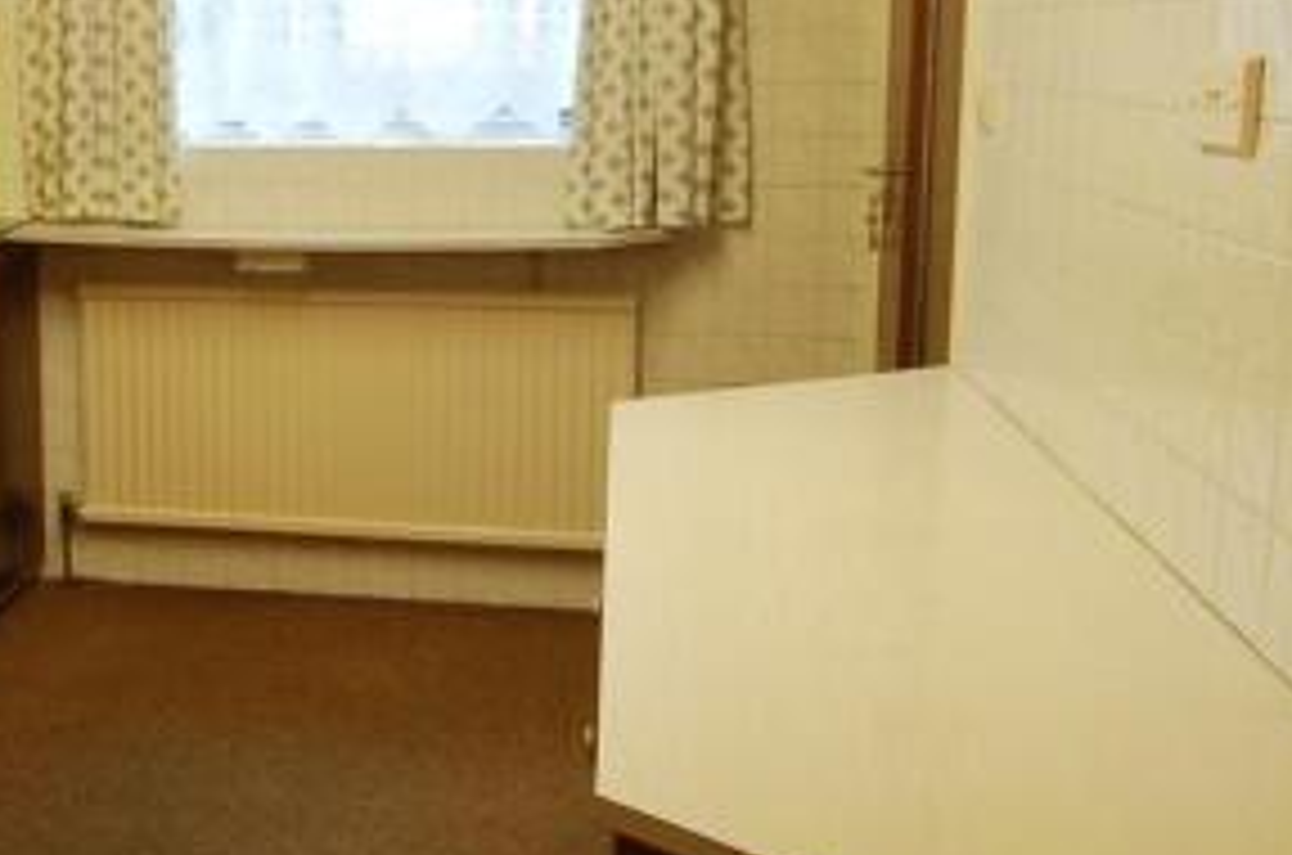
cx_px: 230
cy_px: 236
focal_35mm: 48
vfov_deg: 27.6
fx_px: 1719
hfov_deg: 39.3
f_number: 4.8
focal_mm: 14
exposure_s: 1/30
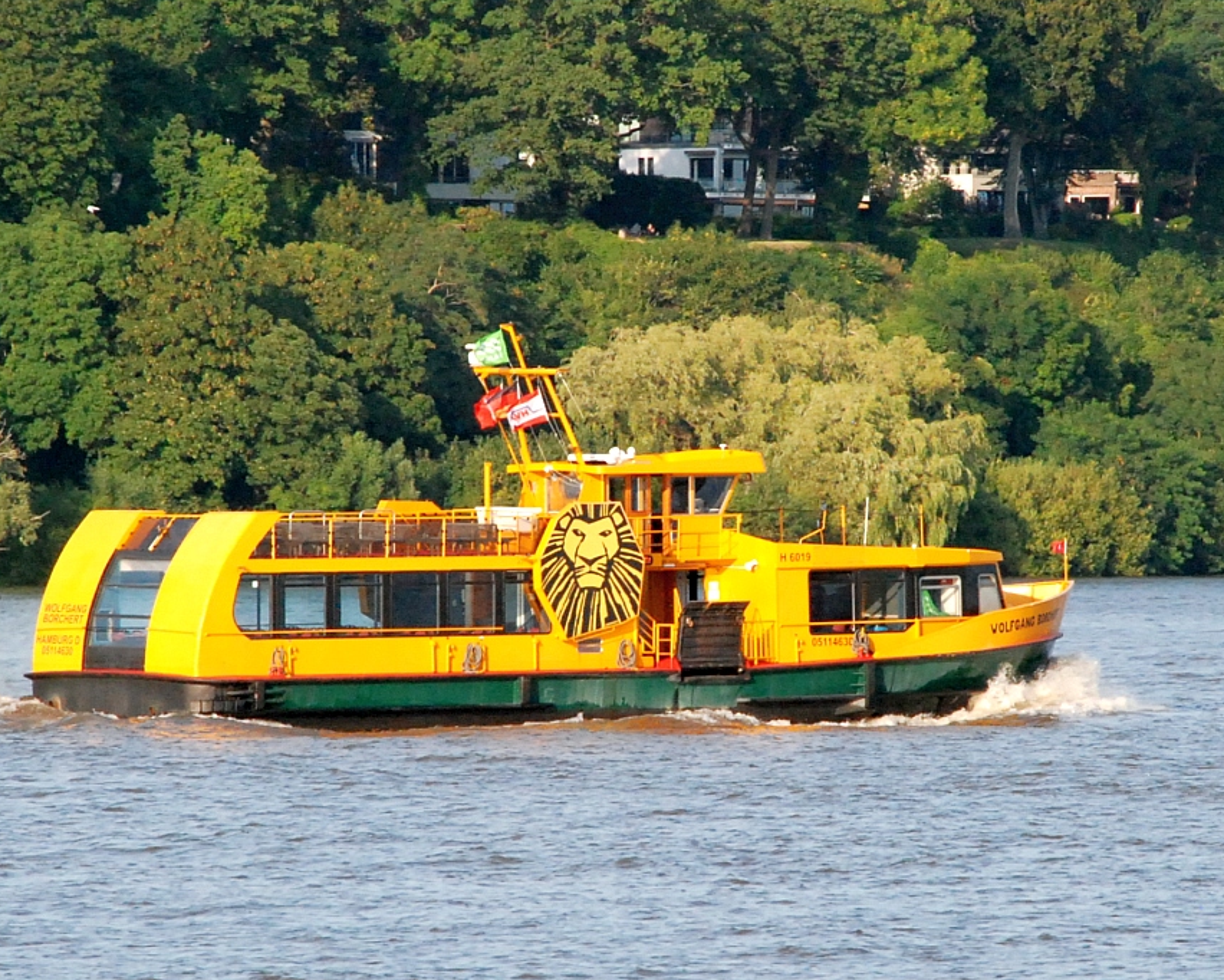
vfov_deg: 6.8
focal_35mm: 229
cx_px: 533
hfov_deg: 8.5
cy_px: 491
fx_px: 8282
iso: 1000
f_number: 9
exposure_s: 1/1250
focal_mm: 135
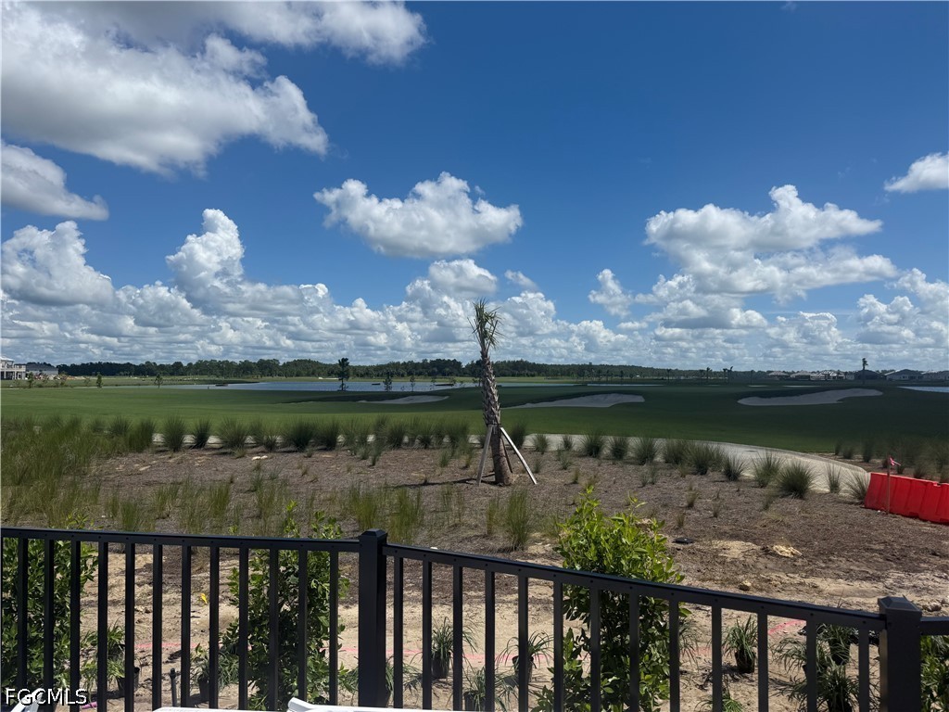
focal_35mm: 24
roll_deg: -0.4
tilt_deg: +1.5
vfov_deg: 56.8
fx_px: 658
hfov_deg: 71.6
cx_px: 474
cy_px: 356
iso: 80
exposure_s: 1/9091
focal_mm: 6.76
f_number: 1.78
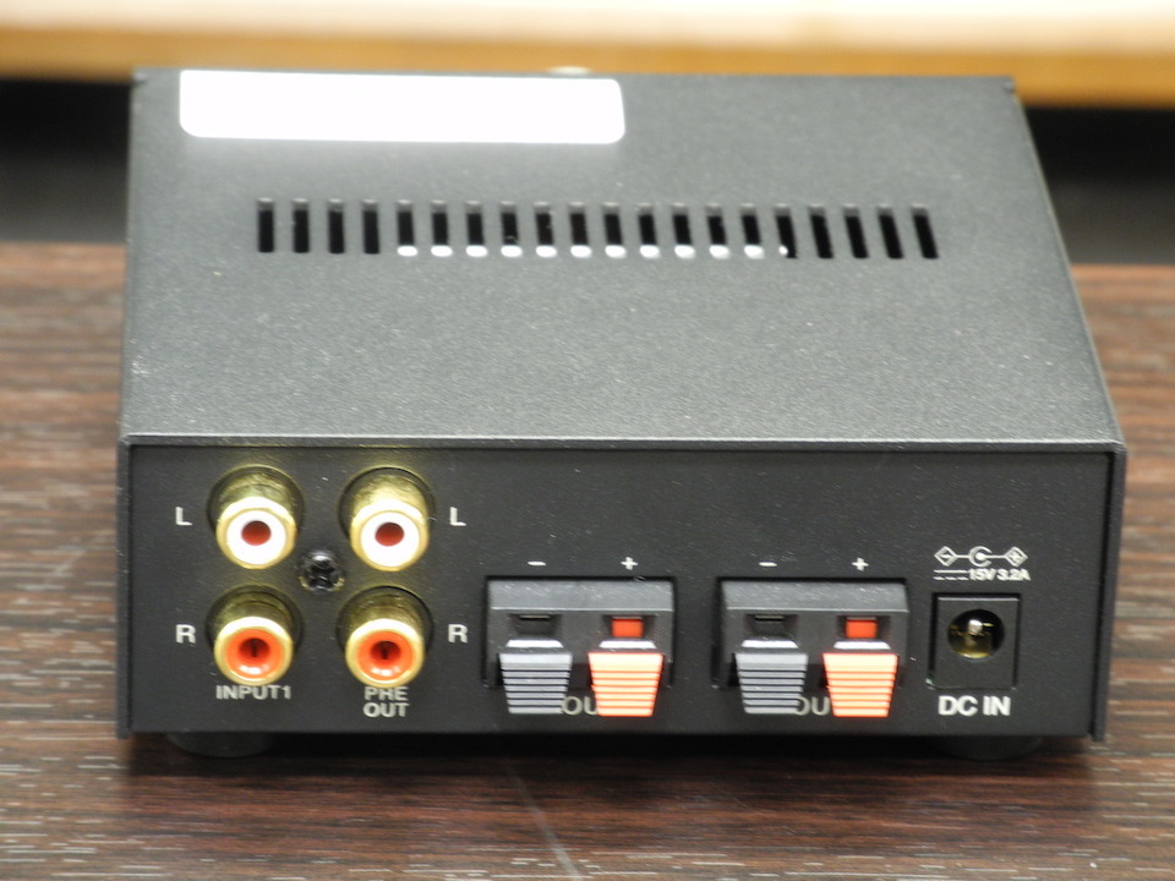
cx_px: 588
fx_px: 6789
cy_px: 440
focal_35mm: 200
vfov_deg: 7.4
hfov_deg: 9.9
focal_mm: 42.6
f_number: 5.6
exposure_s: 1/3.1
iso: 400
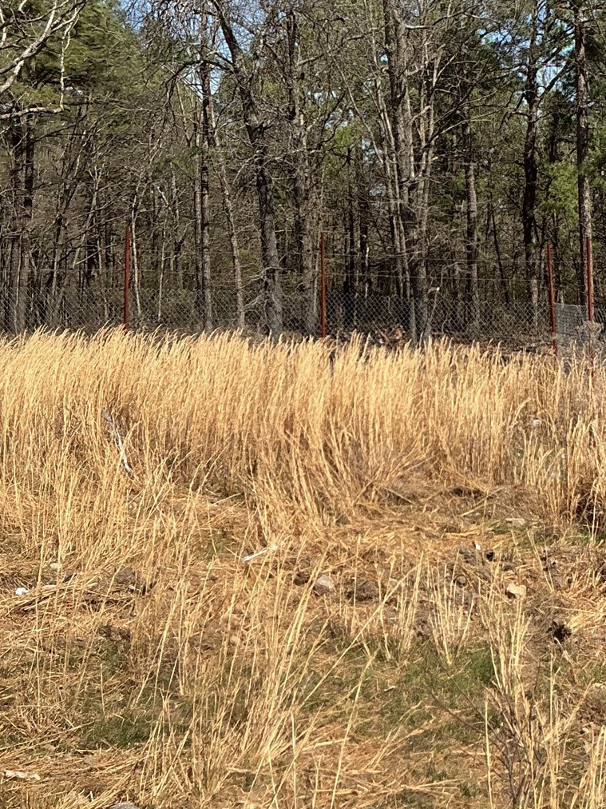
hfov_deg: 26.0
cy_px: 206
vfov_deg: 34.2
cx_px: 494
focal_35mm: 55
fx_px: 1284
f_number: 1.8
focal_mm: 3
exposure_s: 1/1675
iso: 25
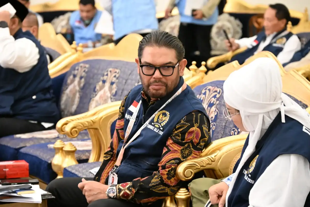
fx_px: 1162
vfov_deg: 10.2
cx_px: 155
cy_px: 104
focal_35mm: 135
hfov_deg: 15.2
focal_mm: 135
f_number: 6.3
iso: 22800
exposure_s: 1/258
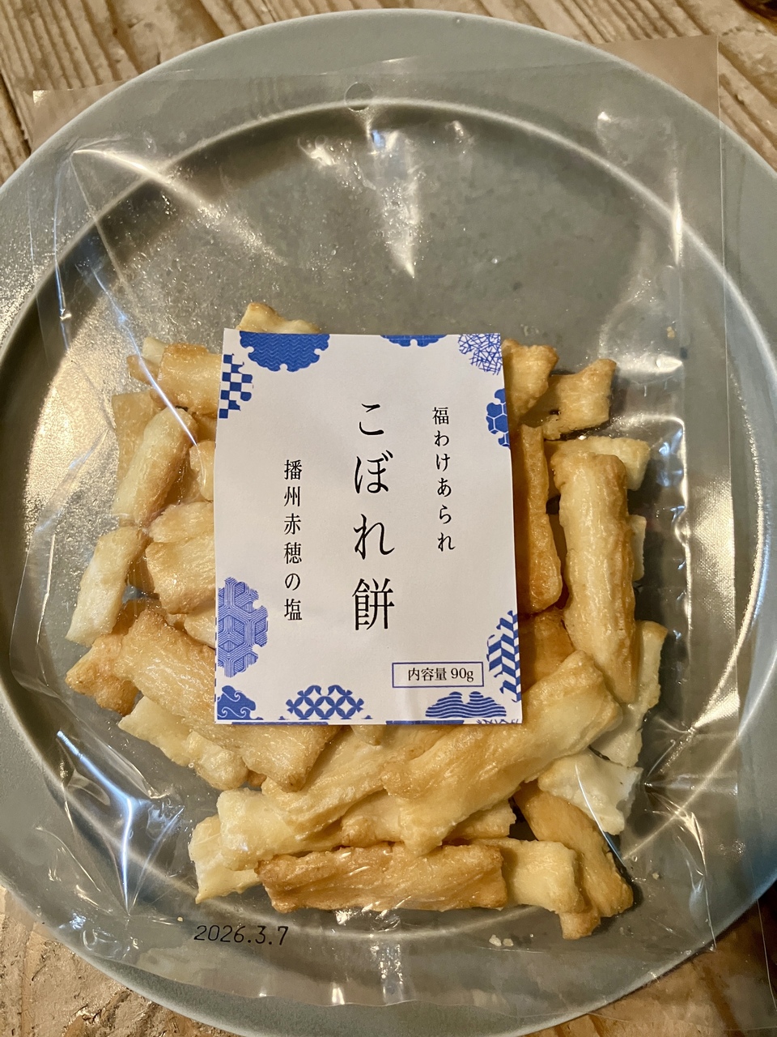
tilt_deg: -68.8
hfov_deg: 49.7
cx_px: 388
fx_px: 838
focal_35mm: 28
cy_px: 518
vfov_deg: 63.4
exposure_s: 1/60
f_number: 1.8
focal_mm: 3.99
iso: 250
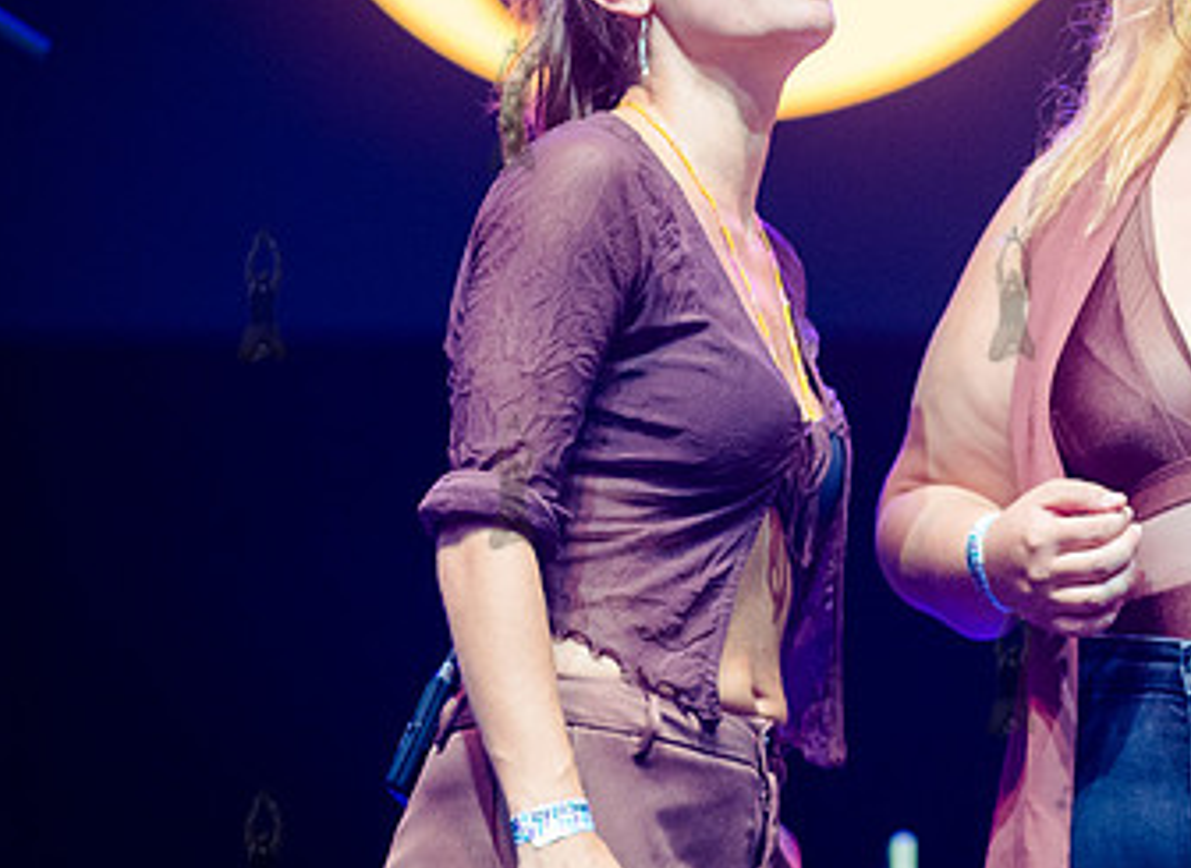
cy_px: 221
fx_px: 17748
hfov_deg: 3.8
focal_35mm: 521
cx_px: 1010
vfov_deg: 2.8
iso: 2000
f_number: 4
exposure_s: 1/320
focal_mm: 200
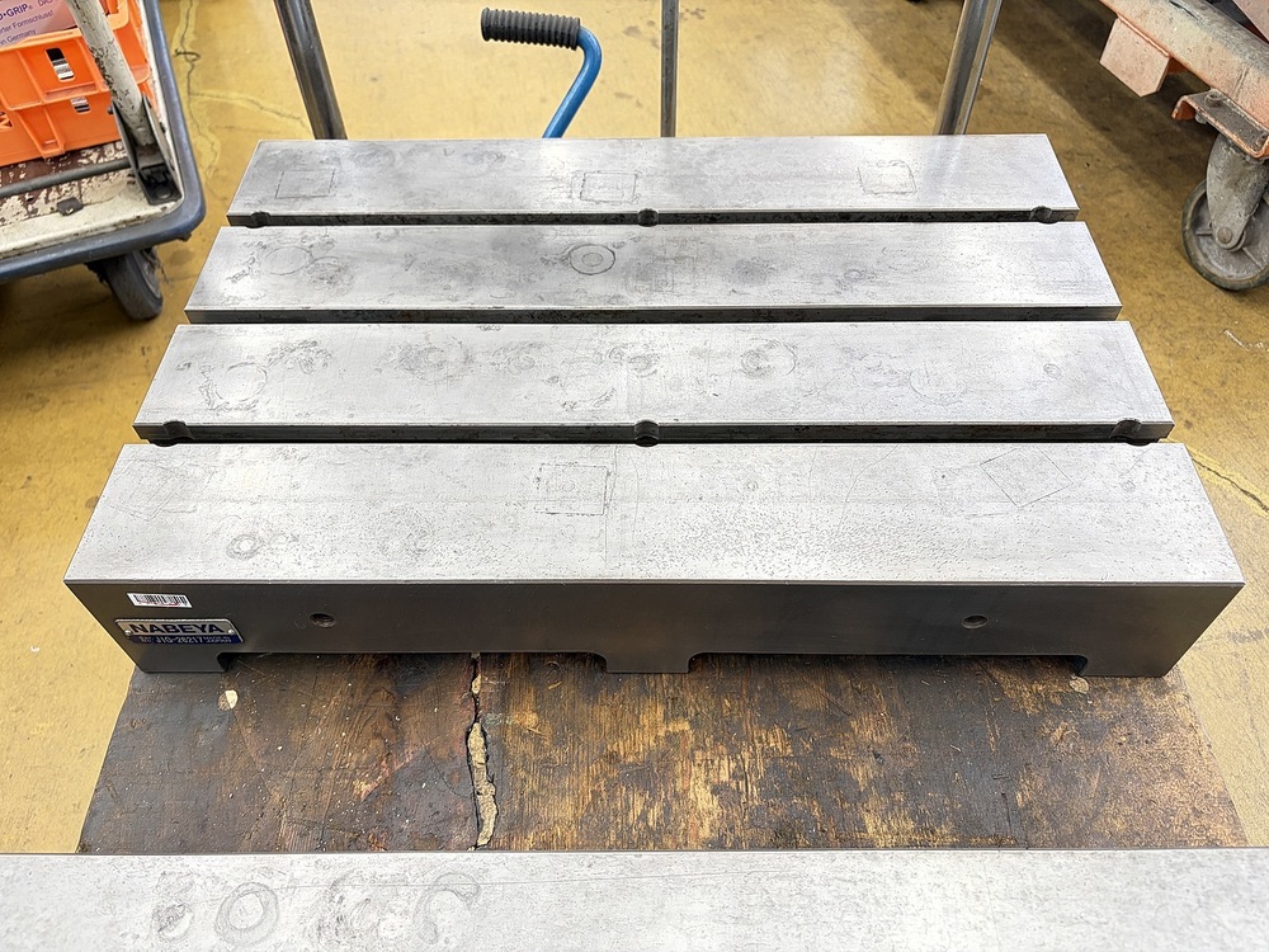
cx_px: 634
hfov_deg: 67.3
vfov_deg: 53.1
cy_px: 476
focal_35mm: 26
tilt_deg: -51.4
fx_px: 953
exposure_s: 1/50
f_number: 1.6
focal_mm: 5.96
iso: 160
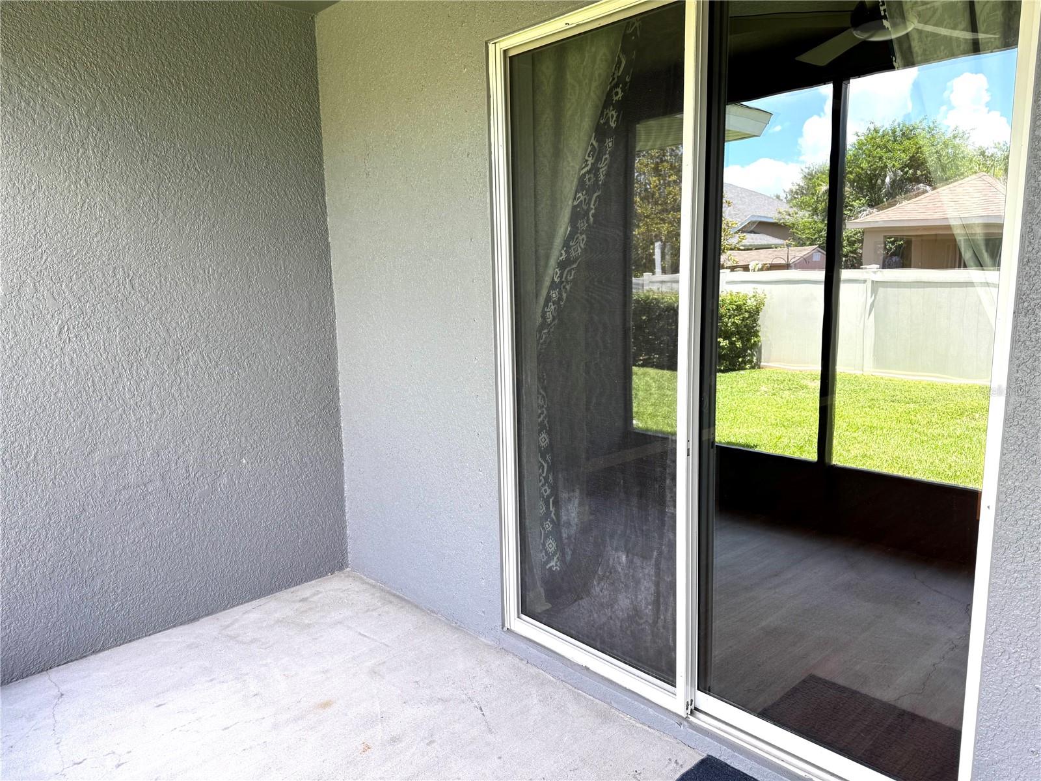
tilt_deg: -9.6
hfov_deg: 71.6
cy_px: 390
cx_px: 520
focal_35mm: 24
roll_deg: +1.1
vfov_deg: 56.8
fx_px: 722
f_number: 1.78
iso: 50
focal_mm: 6.76
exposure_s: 1/139
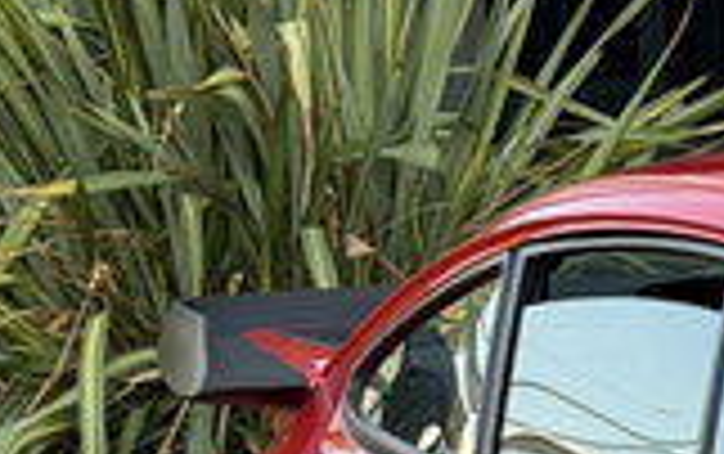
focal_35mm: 243
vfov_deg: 5.4
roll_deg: -0.5
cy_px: 764
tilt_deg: -11.4
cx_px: 1421
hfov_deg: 8.2
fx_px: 4800
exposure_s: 1/487
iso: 64
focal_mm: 6.76
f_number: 1.78
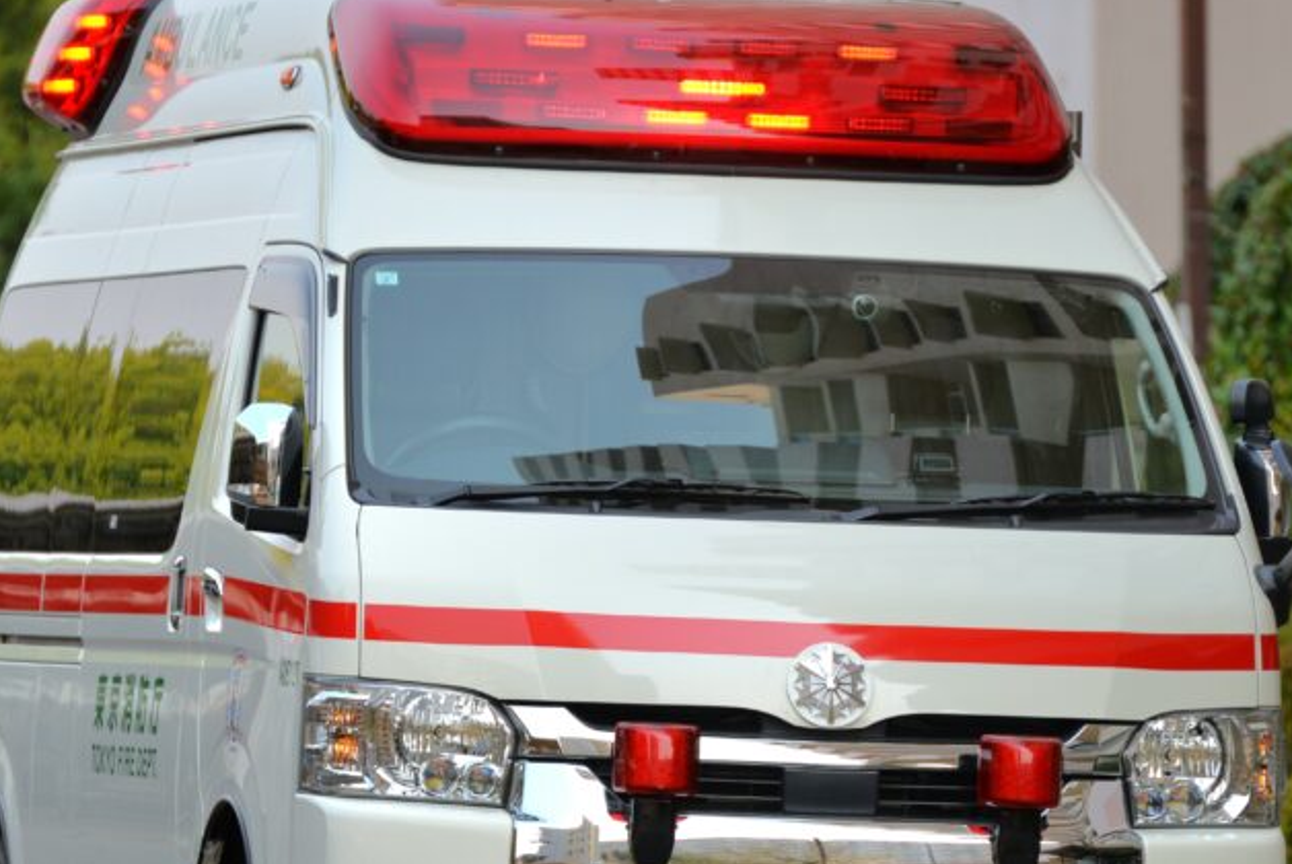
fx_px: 17566
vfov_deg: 2.8
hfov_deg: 4.2
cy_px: 590
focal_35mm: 489
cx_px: 621
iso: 250
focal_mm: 300
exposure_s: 1/500
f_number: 5.6
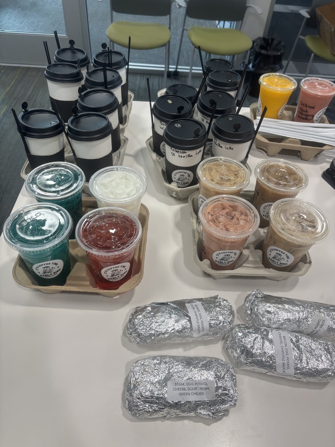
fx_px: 335
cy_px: 224
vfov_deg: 67.3
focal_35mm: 26
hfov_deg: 53.1
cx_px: 168
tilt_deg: -46.6
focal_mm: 5.96
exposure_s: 1/120
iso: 100
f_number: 1.6
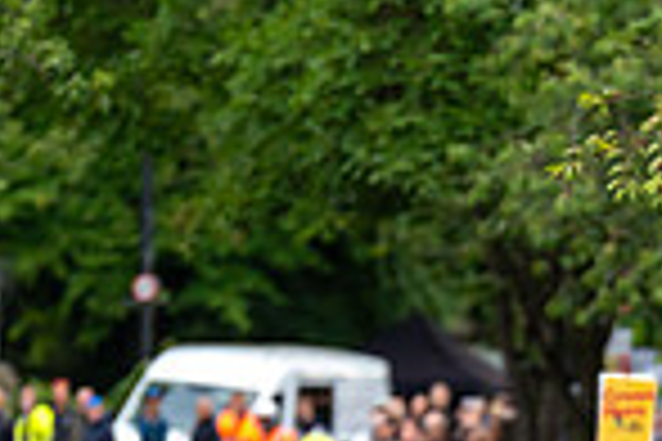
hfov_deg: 2.6
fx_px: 14526
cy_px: 781
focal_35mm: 790
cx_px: 657
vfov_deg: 1.7
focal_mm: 200
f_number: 2.8
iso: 1000
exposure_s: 1/800
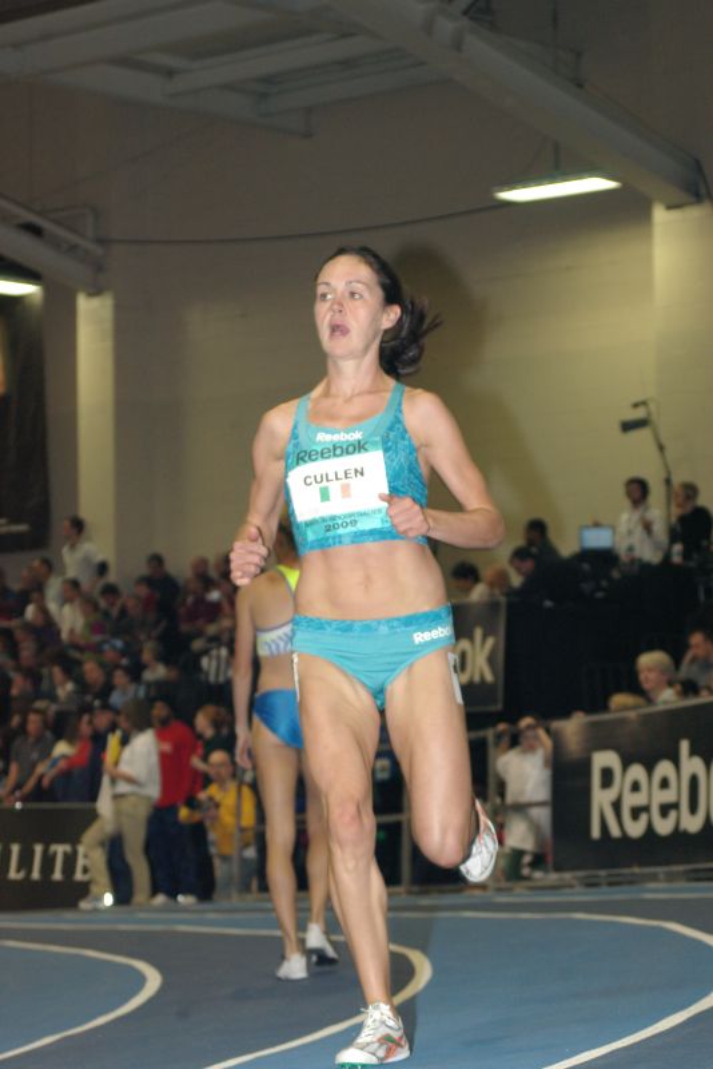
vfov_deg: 17.1
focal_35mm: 120
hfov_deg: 11.4
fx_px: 3562
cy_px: 534
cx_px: 356
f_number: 5.6
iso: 800
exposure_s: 1/100
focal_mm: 80
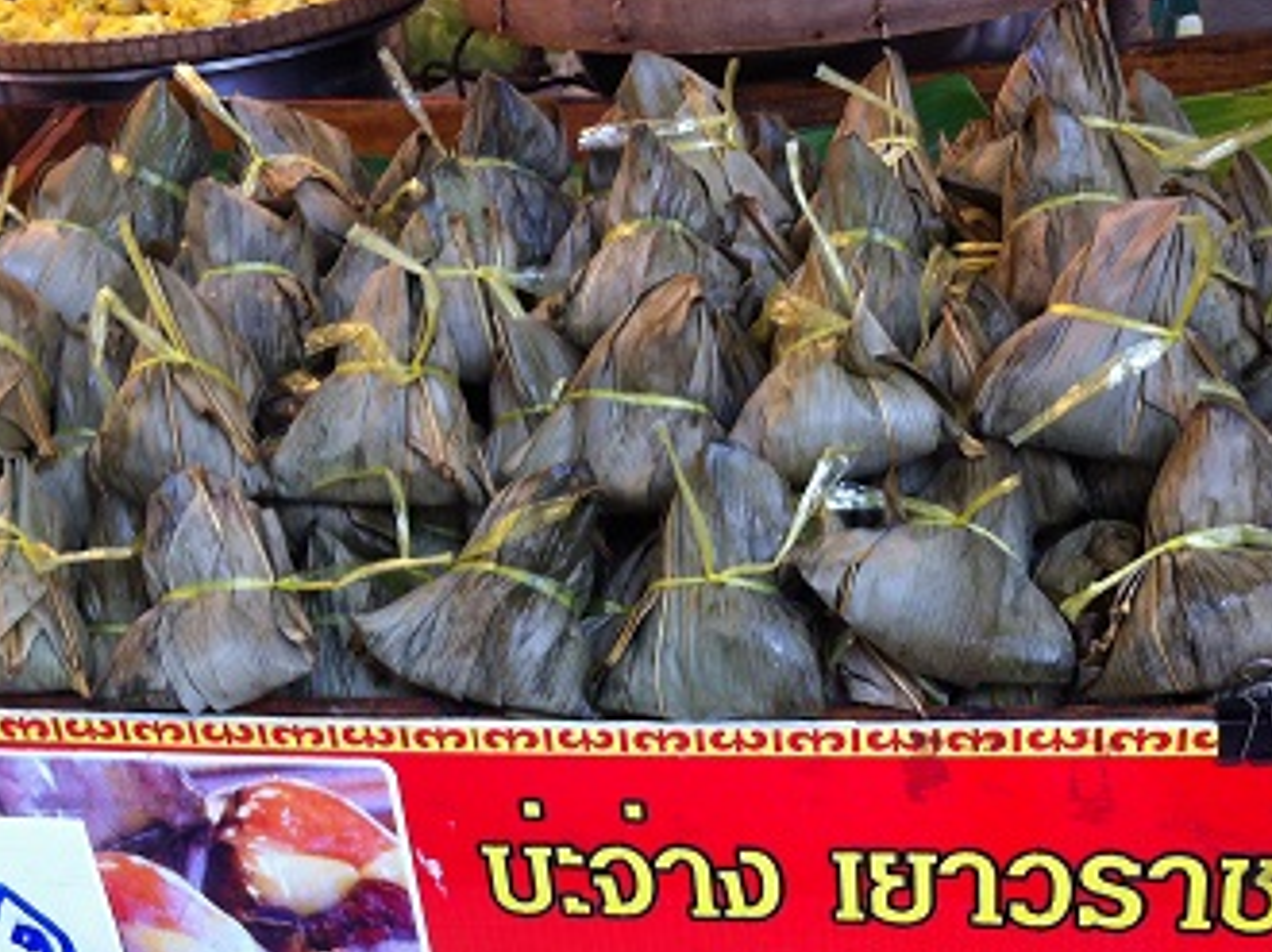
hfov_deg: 34.9
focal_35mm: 55
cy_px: 621
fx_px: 2020
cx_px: 688
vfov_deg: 26.4
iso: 80
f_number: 2.8
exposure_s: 1/17
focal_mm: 3.85
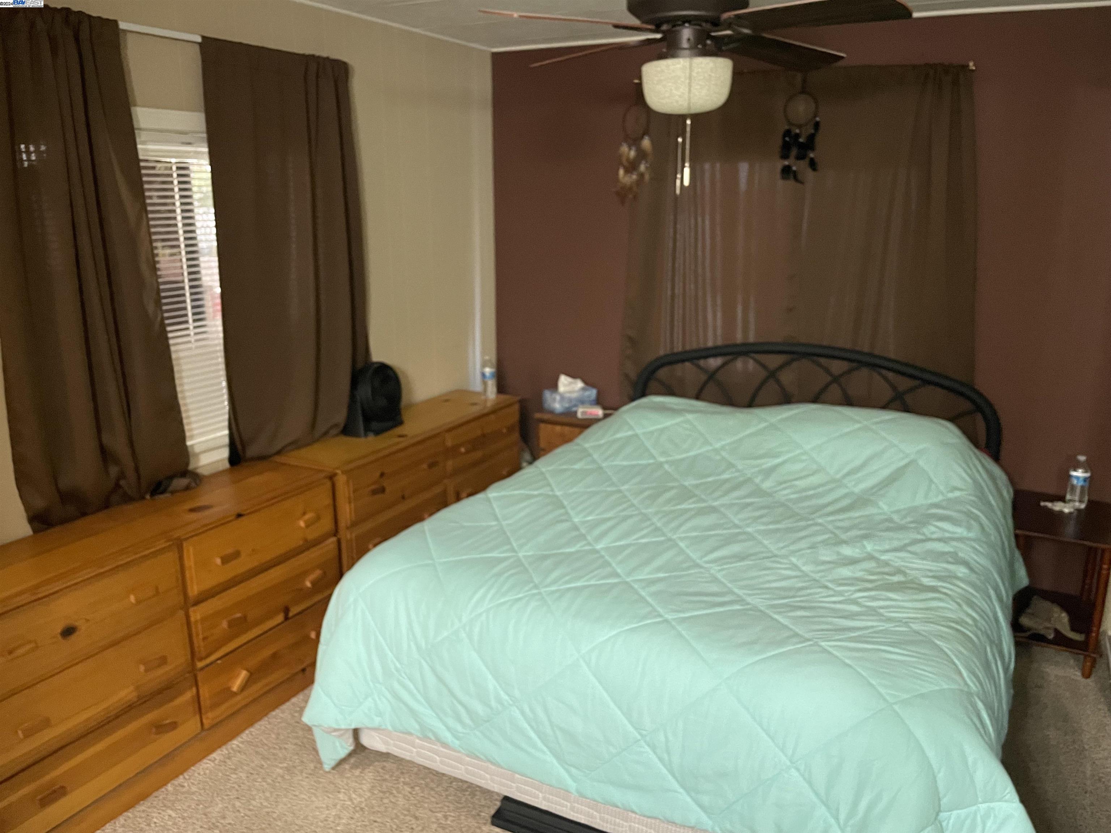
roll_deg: +0.7
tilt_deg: -13.9
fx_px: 834
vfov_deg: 53.1
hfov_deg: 67.3
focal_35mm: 26
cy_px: 416
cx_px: 556
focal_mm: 4.2
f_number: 1.6
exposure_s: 1/41
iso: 500
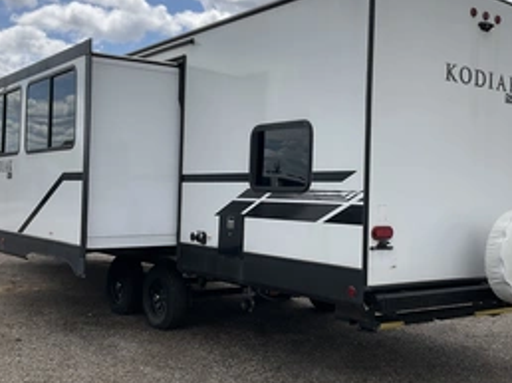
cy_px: 171
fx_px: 665
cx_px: 286
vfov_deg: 32.1
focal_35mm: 45
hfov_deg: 42.0
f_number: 1.8
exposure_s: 1/2667
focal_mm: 3
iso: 25
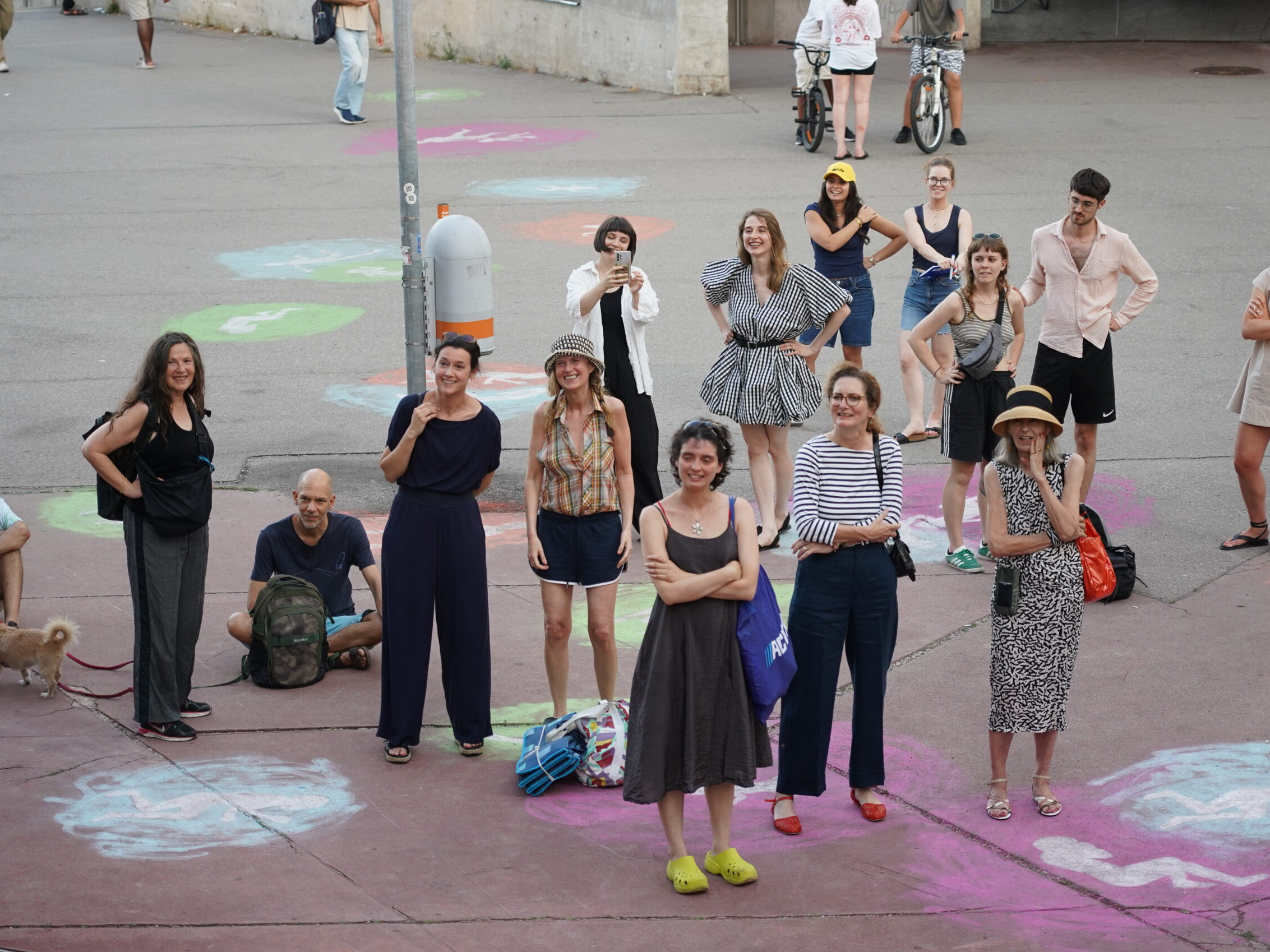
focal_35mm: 100
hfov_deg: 19.6
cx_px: 696
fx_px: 3668
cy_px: 475
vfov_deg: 14.8
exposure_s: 1/320
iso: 640
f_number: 4
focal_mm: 92
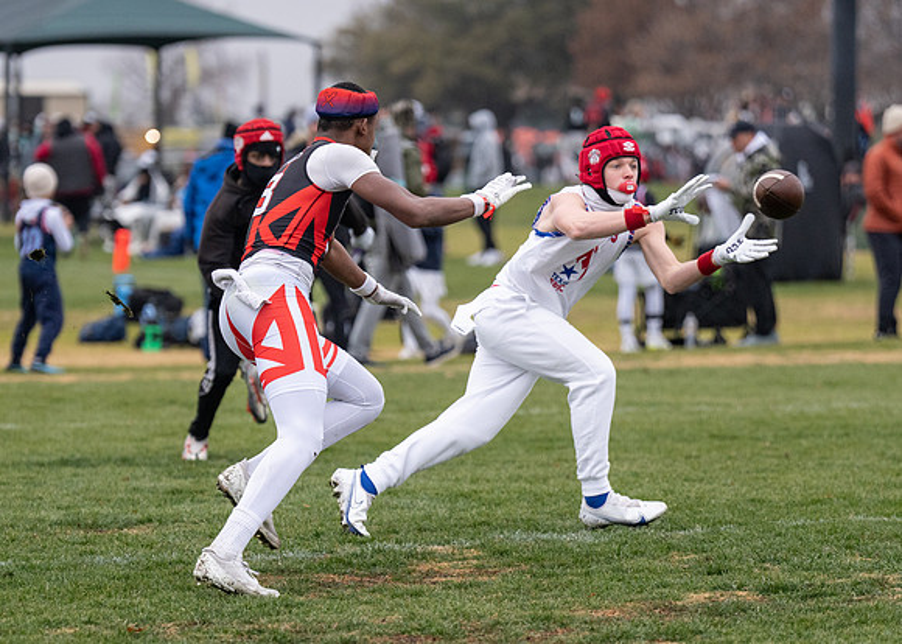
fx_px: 6104
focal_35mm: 238
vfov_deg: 6.0
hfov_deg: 8.5
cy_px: 439
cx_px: 376
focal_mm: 150
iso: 1250
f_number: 2.8
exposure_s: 1/1600
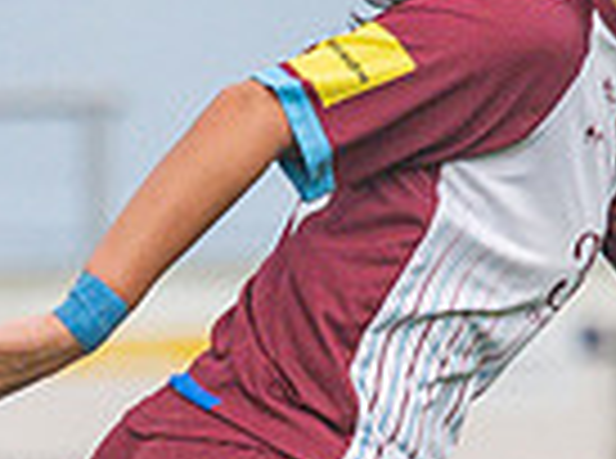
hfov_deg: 0.5
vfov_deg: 0.4
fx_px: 65049
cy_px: 156
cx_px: -144
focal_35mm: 3665
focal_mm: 300
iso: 280
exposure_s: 1/1000
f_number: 4
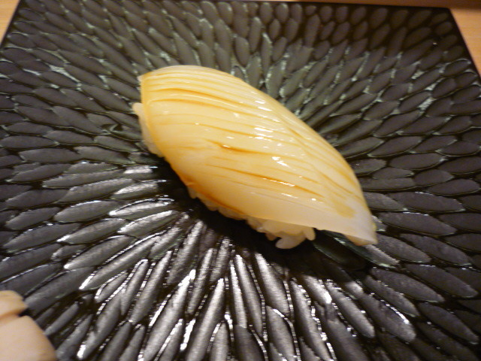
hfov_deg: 55.4
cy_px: 180
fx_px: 459
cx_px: 240
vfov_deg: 42.9
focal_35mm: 33
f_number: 2.8
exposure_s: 1/30
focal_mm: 5.5
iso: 320
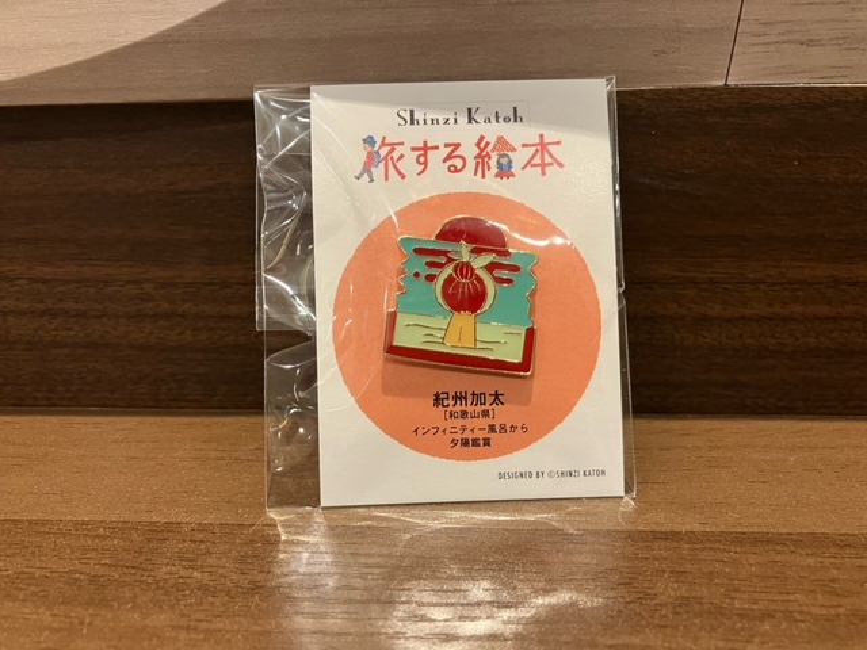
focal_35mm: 28
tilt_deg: -20.7
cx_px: 434
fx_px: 701
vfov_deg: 49.7
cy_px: 325
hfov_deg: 63.4
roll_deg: +2.0
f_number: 1.8
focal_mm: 3.99
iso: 125
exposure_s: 1/60
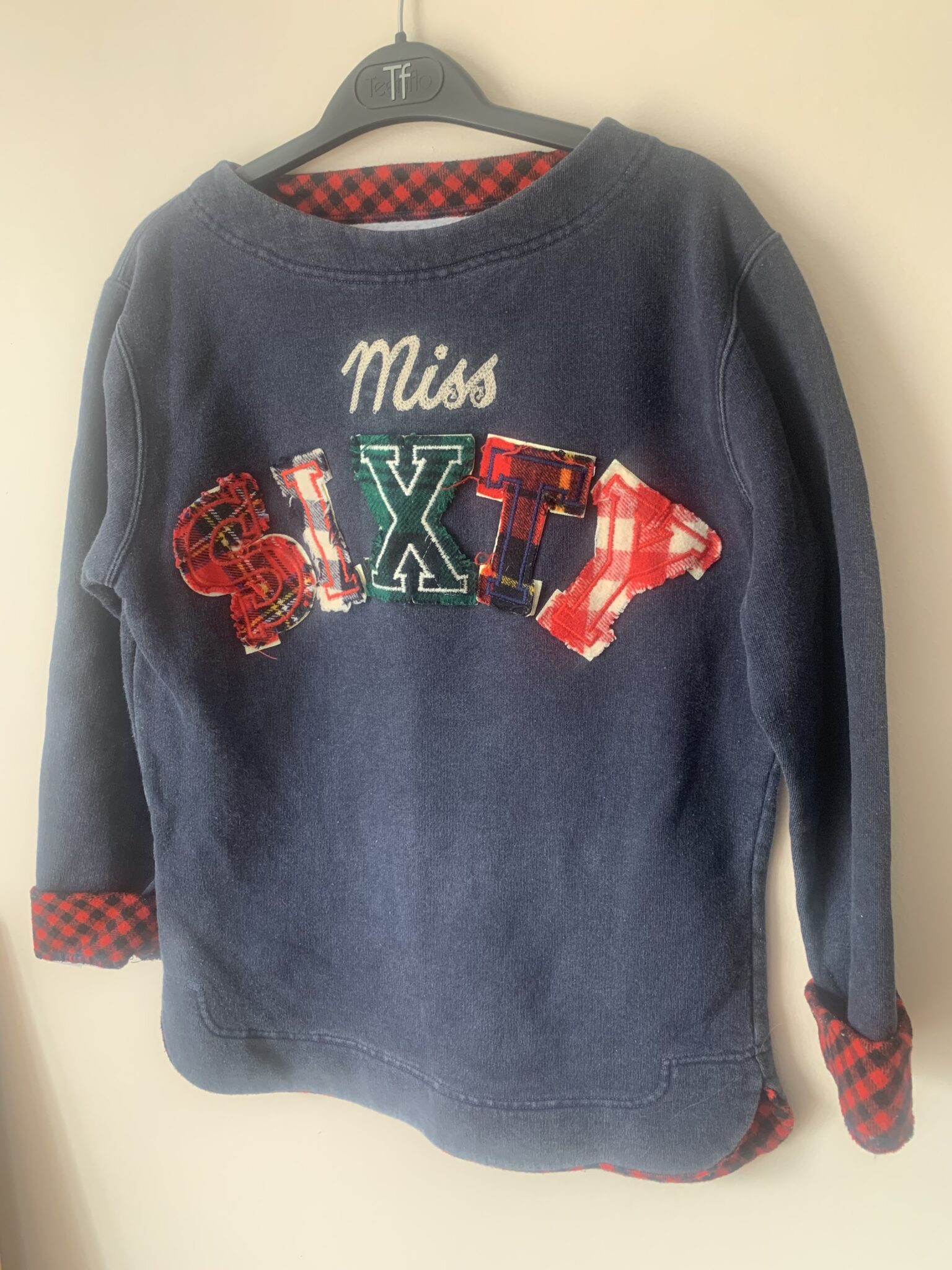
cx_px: 476
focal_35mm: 26
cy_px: 635
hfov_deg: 53.1
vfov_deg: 67.3
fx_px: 953
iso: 125
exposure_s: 1/60
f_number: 1.8
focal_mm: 4.25
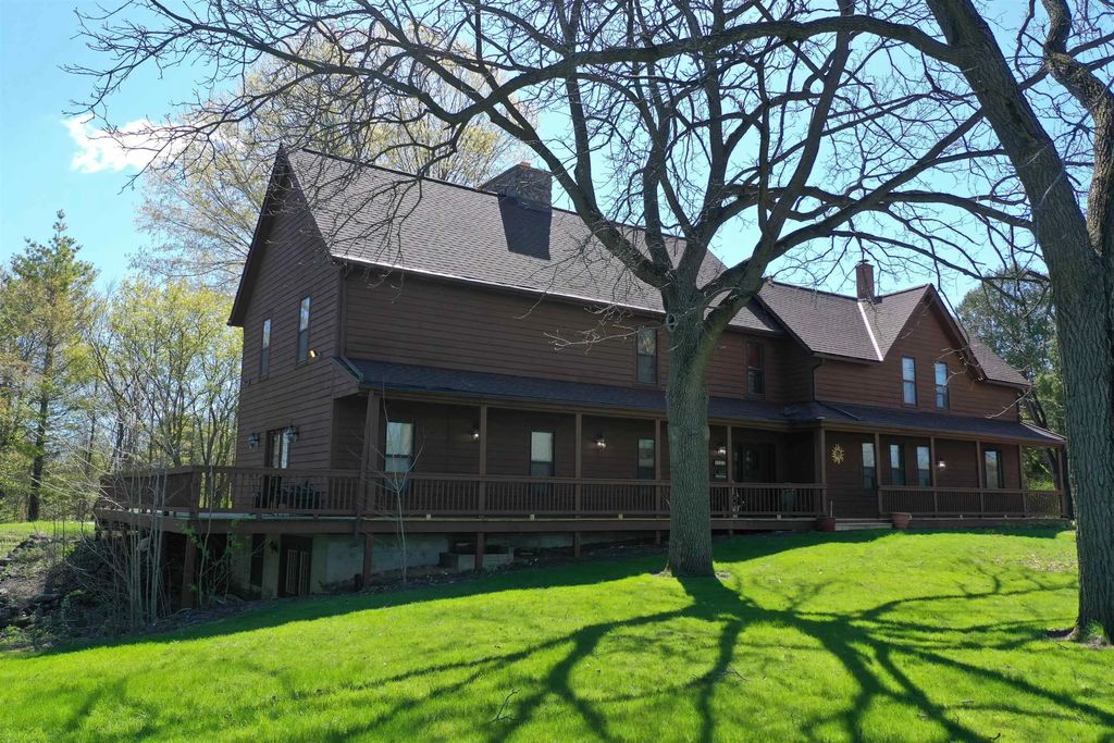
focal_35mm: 28
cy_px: 372
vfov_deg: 46.4
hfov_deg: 65.5
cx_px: 557
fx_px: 867
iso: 100
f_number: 4
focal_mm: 10.26
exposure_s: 1/120
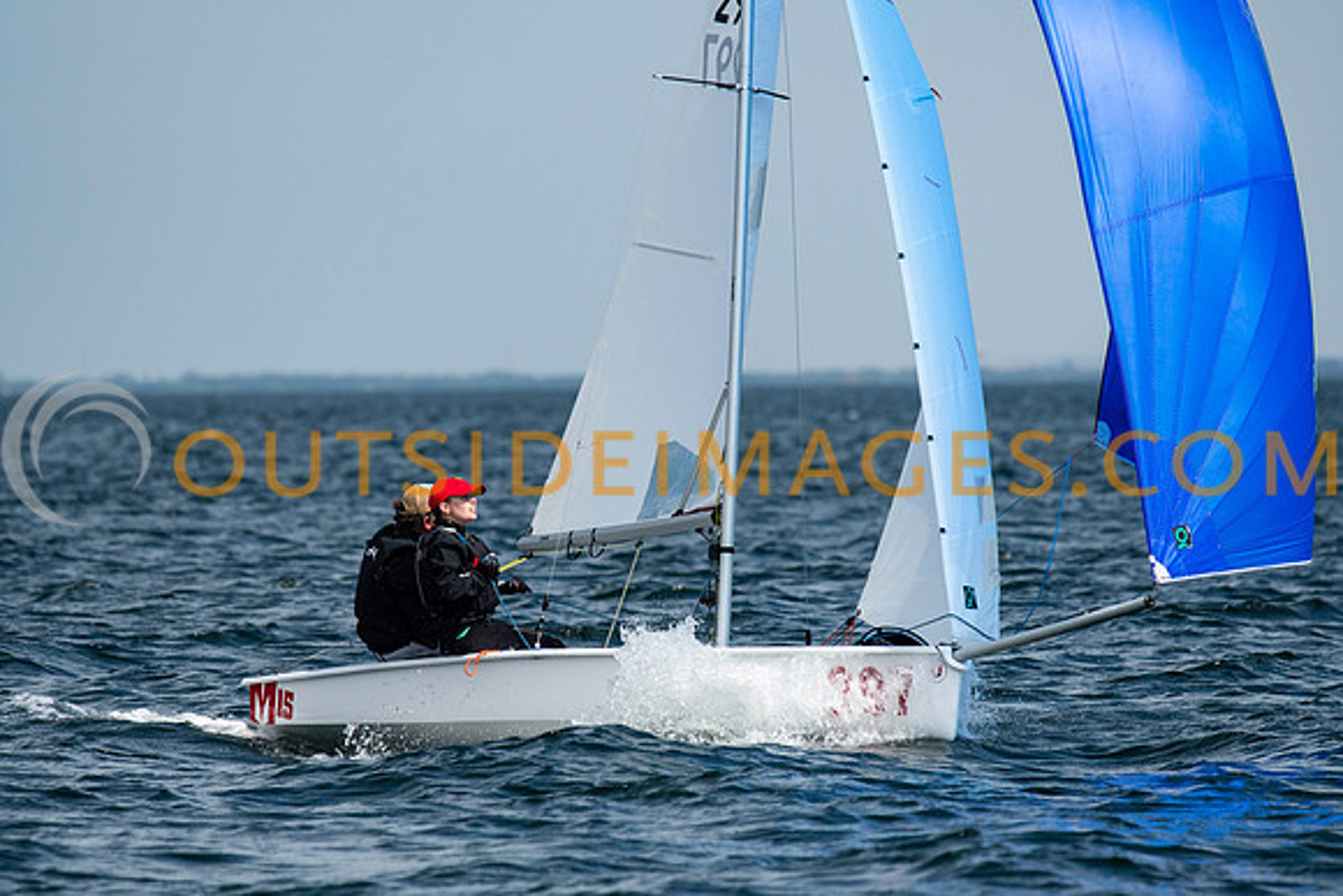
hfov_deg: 4.6
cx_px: 672
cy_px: 448
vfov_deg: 3.1
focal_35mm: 450
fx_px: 16791
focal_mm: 300
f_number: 5
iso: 400
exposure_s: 1/6400
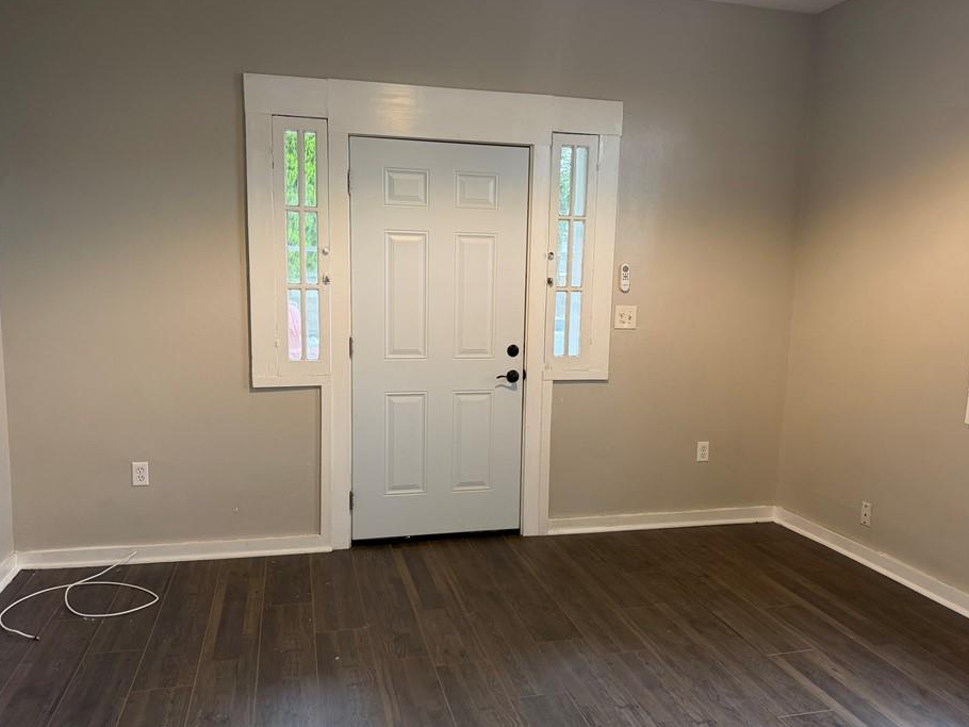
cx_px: 470
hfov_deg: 65.3
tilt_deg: -8.6
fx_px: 756
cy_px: 380
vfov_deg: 51.4
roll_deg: +0.1
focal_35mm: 27
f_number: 1.78
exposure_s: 1/85
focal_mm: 6.76
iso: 200
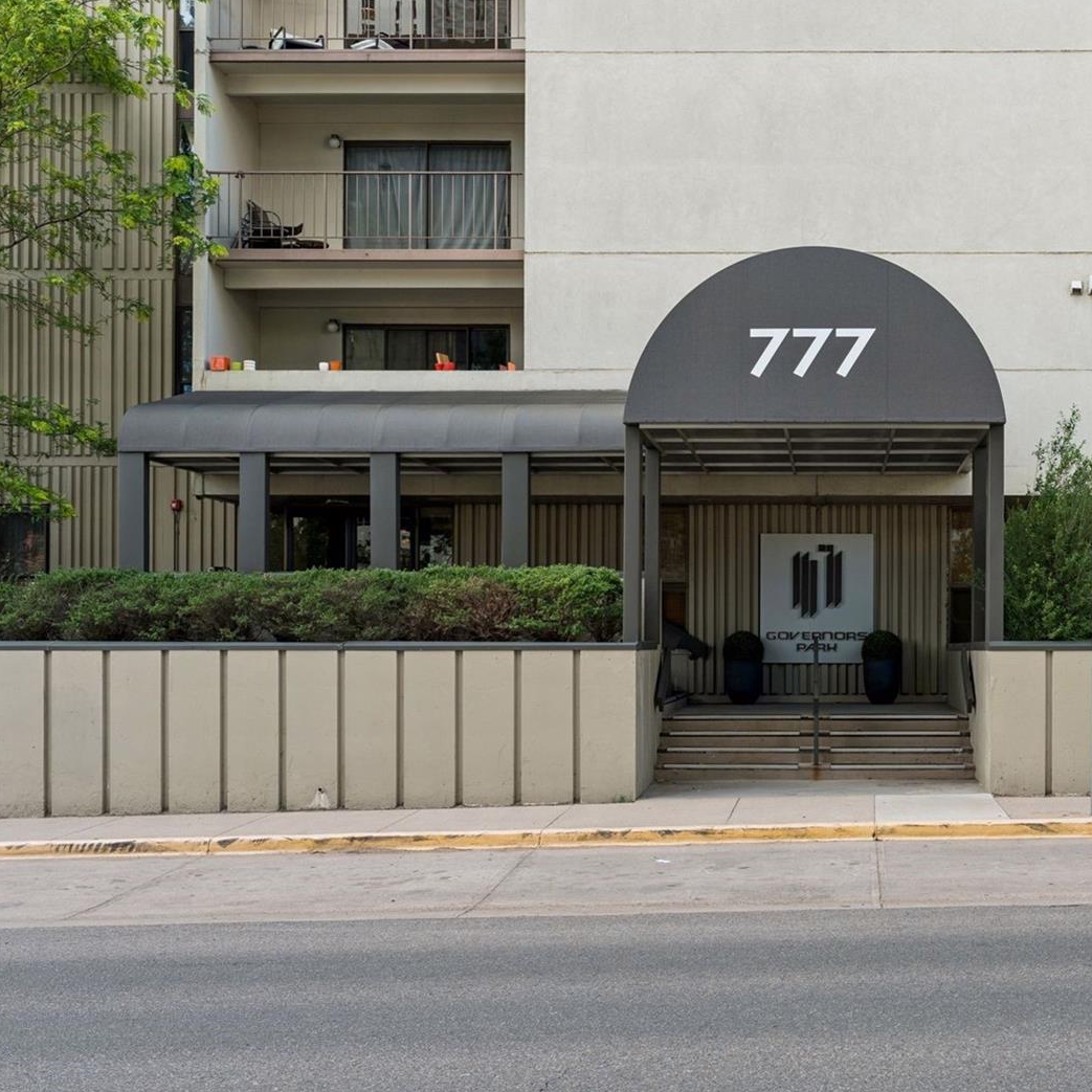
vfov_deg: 39.2
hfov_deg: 38.2
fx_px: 1535
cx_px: 817
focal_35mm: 43
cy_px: 547
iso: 400
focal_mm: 33
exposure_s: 1/160
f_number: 8
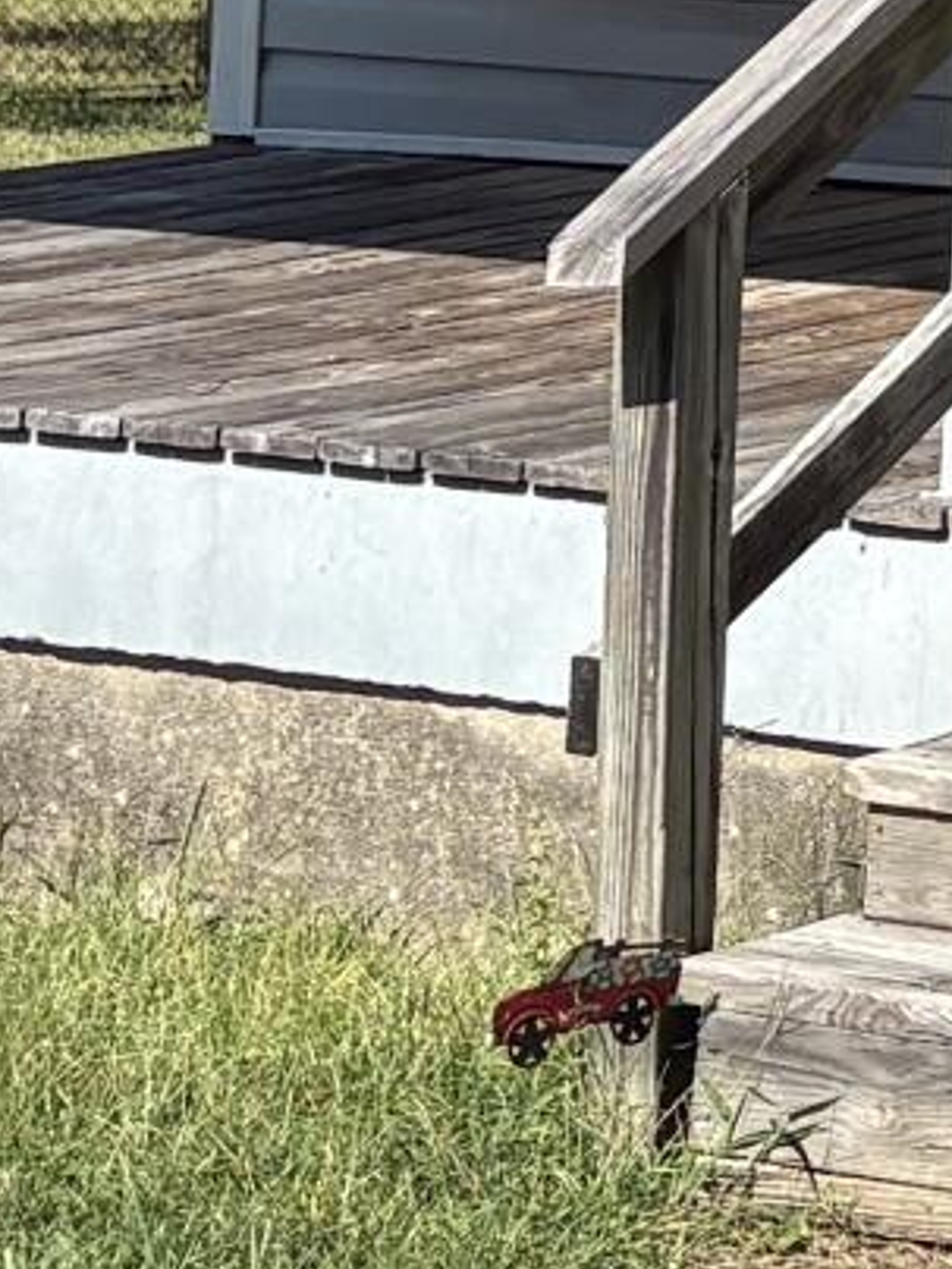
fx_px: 7077
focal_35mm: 193
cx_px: 2733
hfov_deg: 7.0
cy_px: -917
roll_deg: -0.9
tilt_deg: +2.5
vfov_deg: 9.8
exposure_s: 1/3125
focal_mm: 5.96
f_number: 1.6
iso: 50
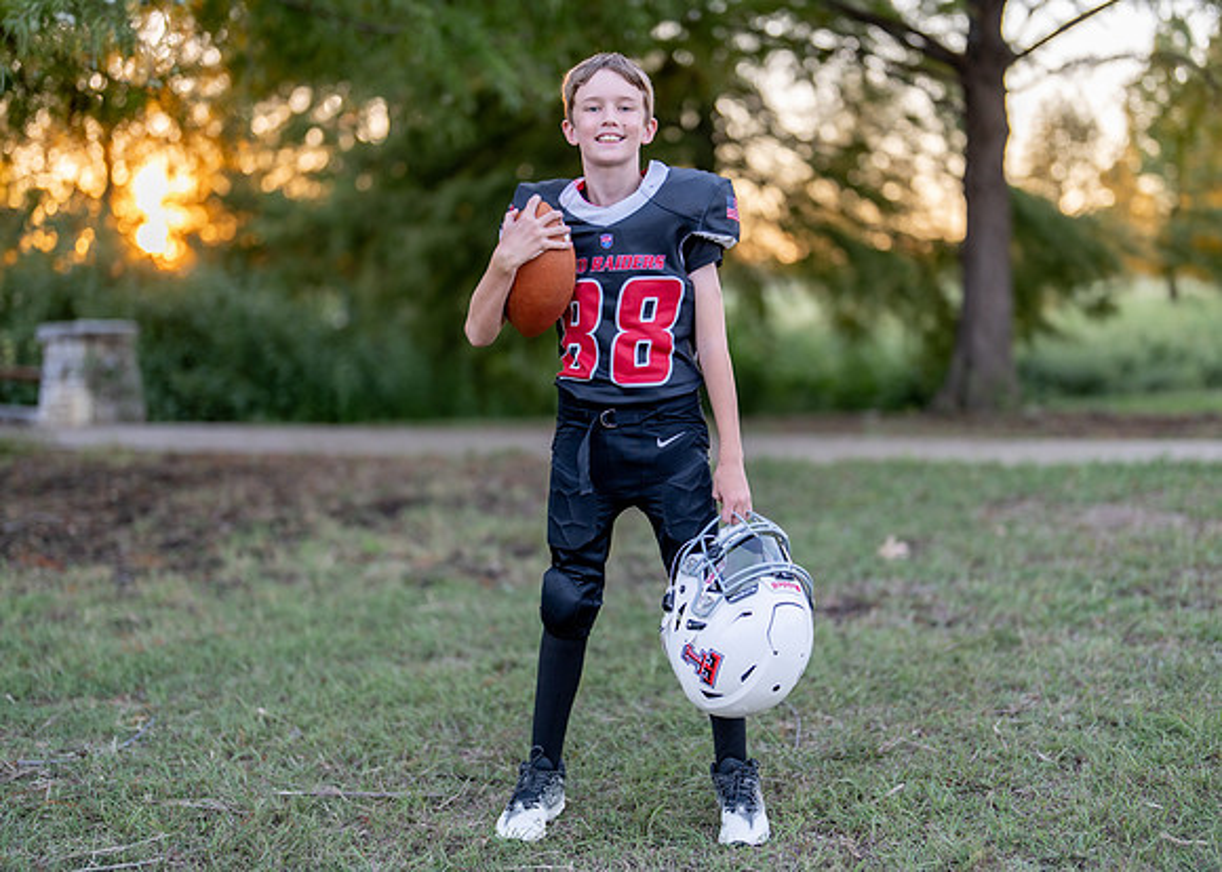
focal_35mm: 55
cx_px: 660
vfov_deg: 25.6
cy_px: 435
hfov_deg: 35.3
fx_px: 1916
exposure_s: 1/320
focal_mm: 50
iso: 100
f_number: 1.2
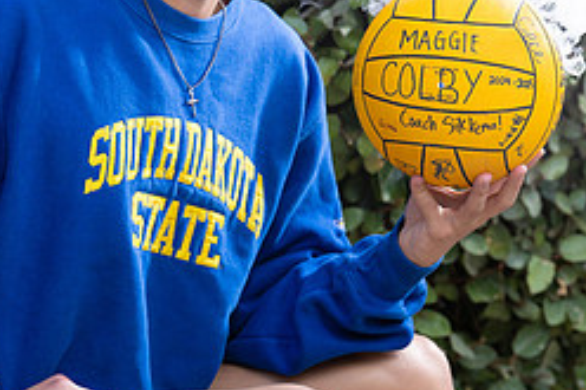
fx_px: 3579
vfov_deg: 6.2
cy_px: 32
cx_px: 215
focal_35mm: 220
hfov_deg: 9.4
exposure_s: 1/200
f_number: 4.5
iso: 100
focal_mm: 94
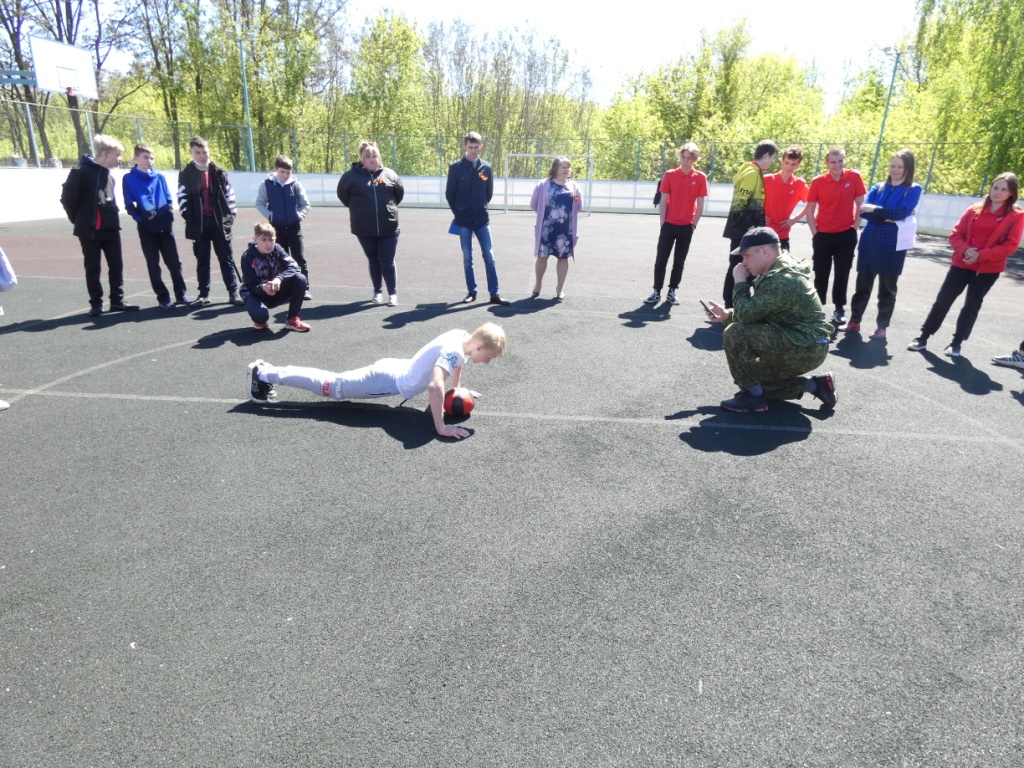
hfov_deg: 81.7
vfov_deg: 66.0
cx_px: 512
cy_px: 384
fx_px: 592
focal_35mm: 20
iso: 80
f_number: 3.2
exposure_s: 1/200
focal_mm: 3.6
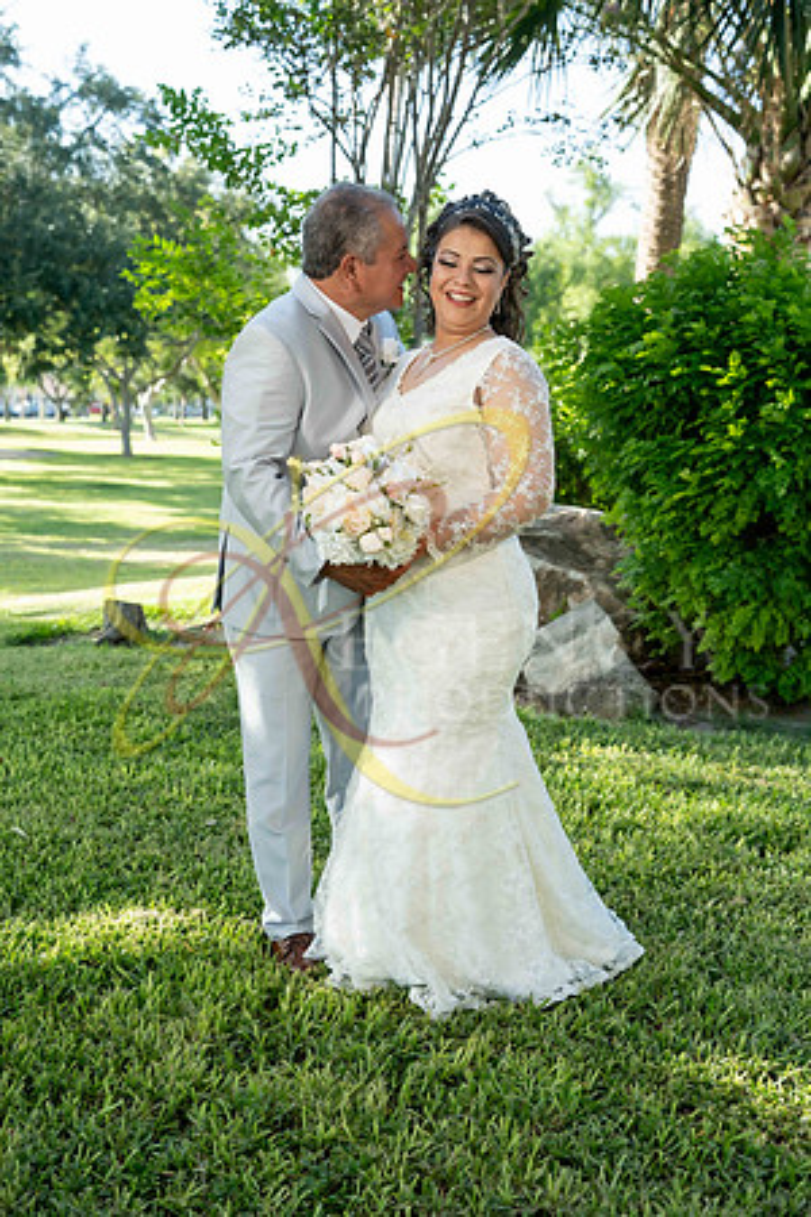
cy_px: 608
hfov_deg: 31.9
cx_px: 406
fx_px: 1419
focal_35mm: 42
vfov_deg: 46.4
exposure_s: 1/500
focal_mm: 42
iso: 500
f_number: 4
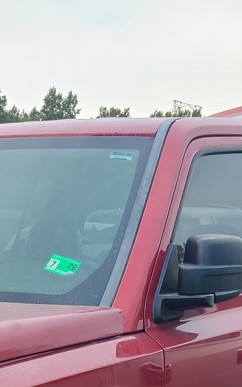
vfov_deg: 21.4
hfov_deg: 14.0
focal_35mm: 90
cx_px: -68
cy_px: 465
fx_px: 950
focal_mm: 5.4
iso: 40
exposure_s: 1/128
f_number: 1.8
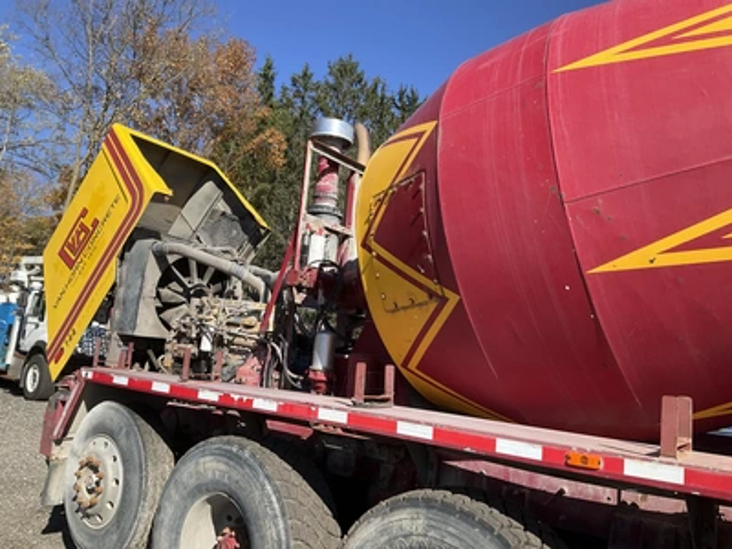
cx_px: 366
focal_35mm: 29
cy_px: 274
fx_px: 613
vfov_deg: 48.2
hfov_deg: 61.7
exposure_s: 1/1144
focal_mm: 3
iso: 25
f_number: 1.8
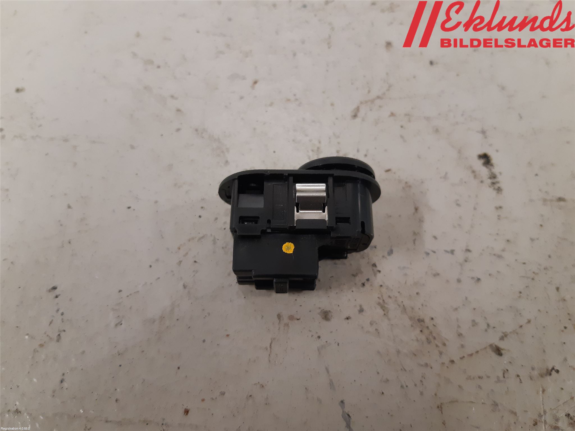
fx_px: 432
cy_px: 216
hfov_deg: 67.3
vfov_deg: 53.1
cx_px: 288
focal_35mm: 26
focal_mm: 3.93
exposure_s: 1/50
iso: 200
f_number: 1.7
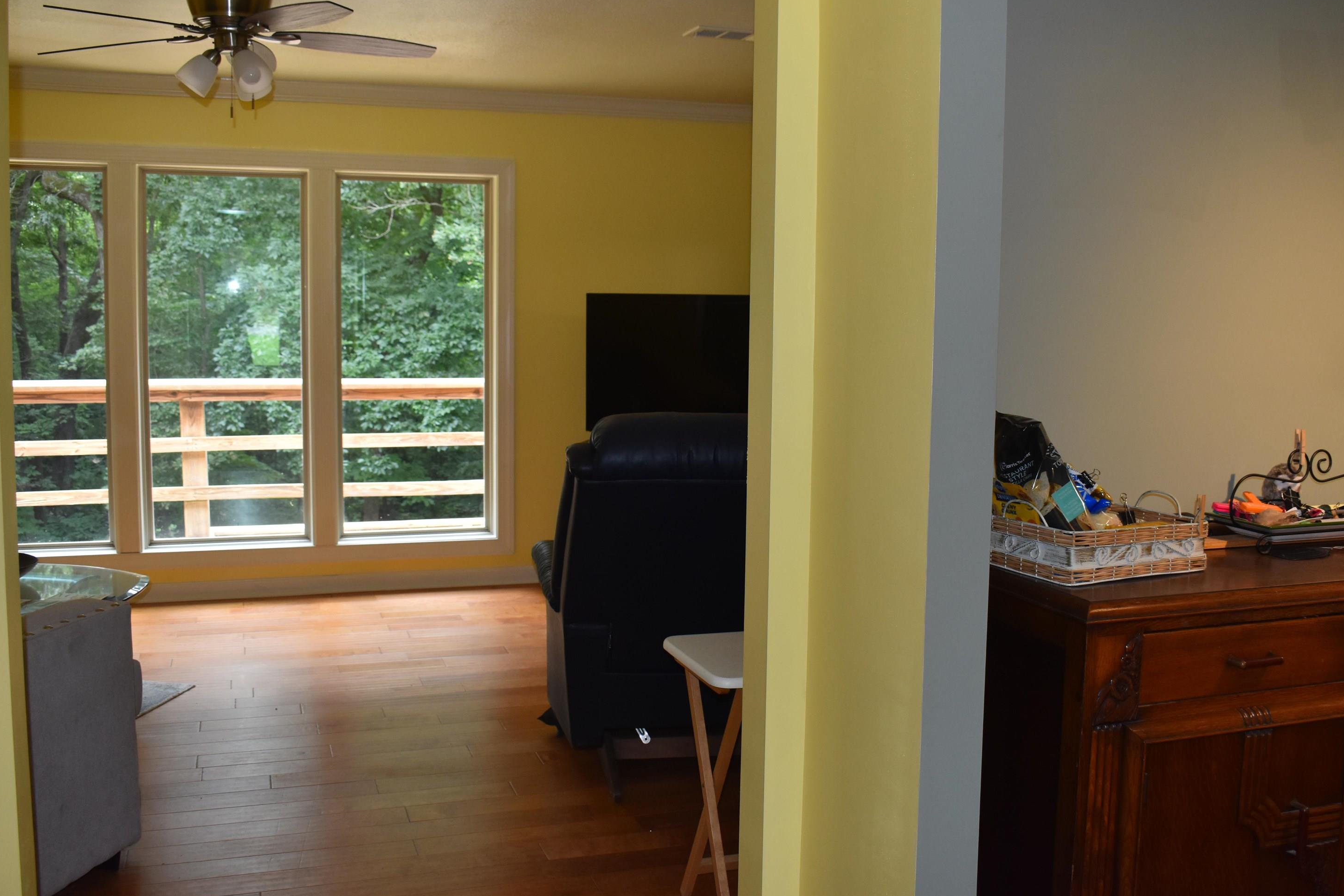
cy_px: 424
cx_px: 701
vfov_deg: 37.8
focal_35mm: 35
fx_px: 1307
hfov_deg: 54.4
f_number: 5
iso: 800
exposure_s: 1/100
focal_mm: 22
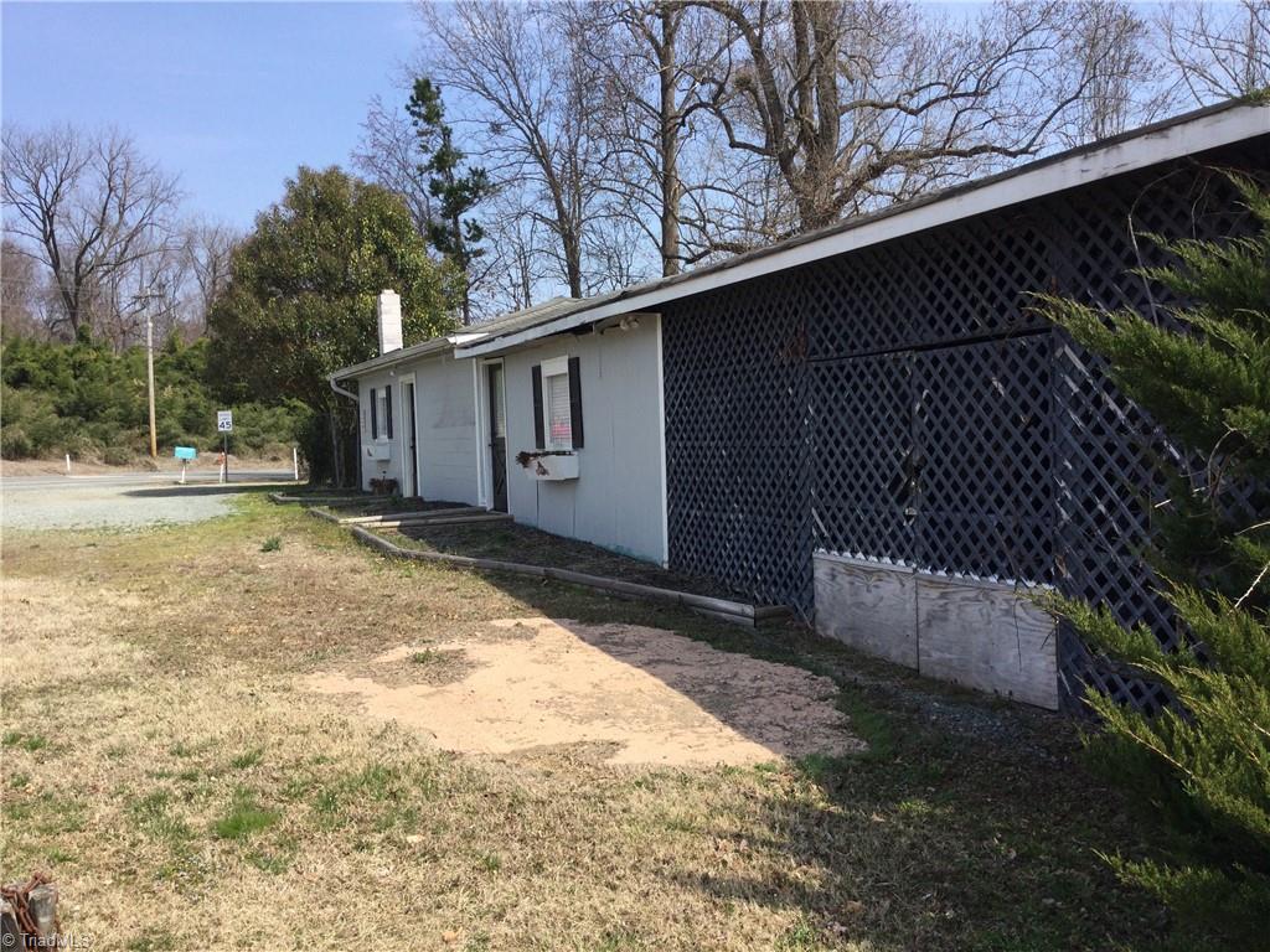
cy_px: 476
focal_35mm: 31
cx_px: 635
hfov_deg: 58.4
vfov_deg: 45.4
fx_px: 1137
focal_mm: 3.3
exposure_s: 1/895
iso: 25
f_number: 2.4
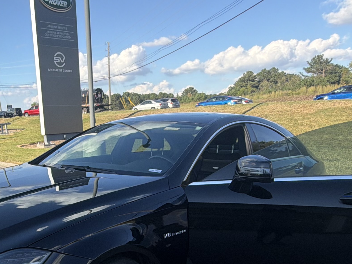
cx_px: 103
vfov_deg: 38.1
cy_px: 214
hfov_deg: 49.9
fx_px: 366
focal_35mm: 36
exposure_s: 1/770
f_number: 2.2
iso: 40
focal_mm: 2.22
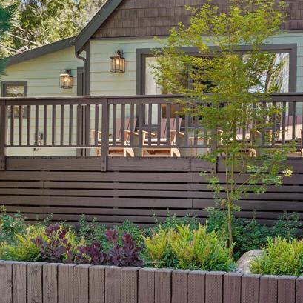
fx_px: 673
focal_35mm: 68
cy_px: 109
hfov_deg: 25.1
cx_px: 219
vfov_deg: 25.3
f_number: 8
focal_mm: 32
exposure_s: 1/40
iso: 200
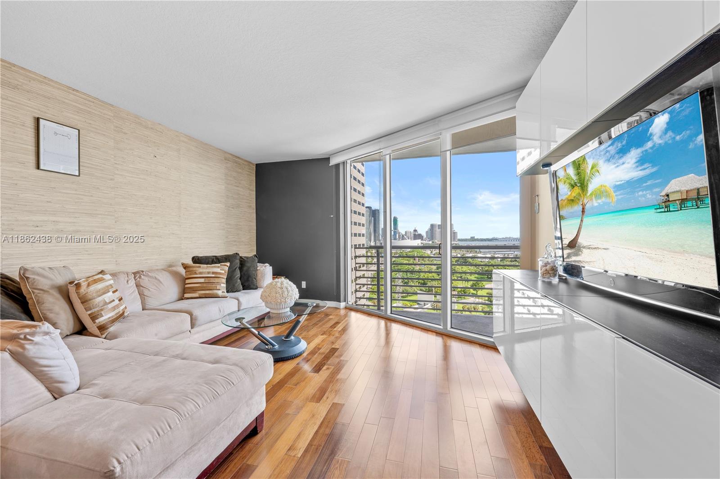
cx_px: 360
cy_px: 240
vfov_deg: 81.2
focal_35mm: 14
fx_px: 280
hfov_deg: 104.3
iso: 64
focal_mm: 14
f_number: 8
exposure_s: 1/6
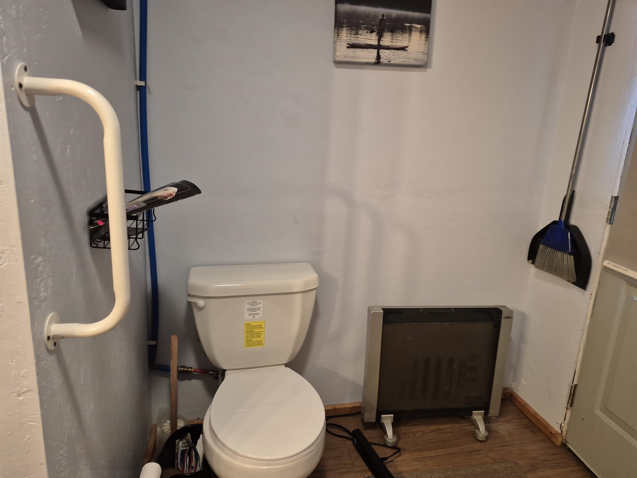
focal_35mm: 23
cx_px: 318
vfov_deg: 58.9
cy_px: 239
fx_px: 423
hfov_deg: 73.9
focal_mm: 5.4
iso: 640
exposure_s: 1/60
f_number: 1.8
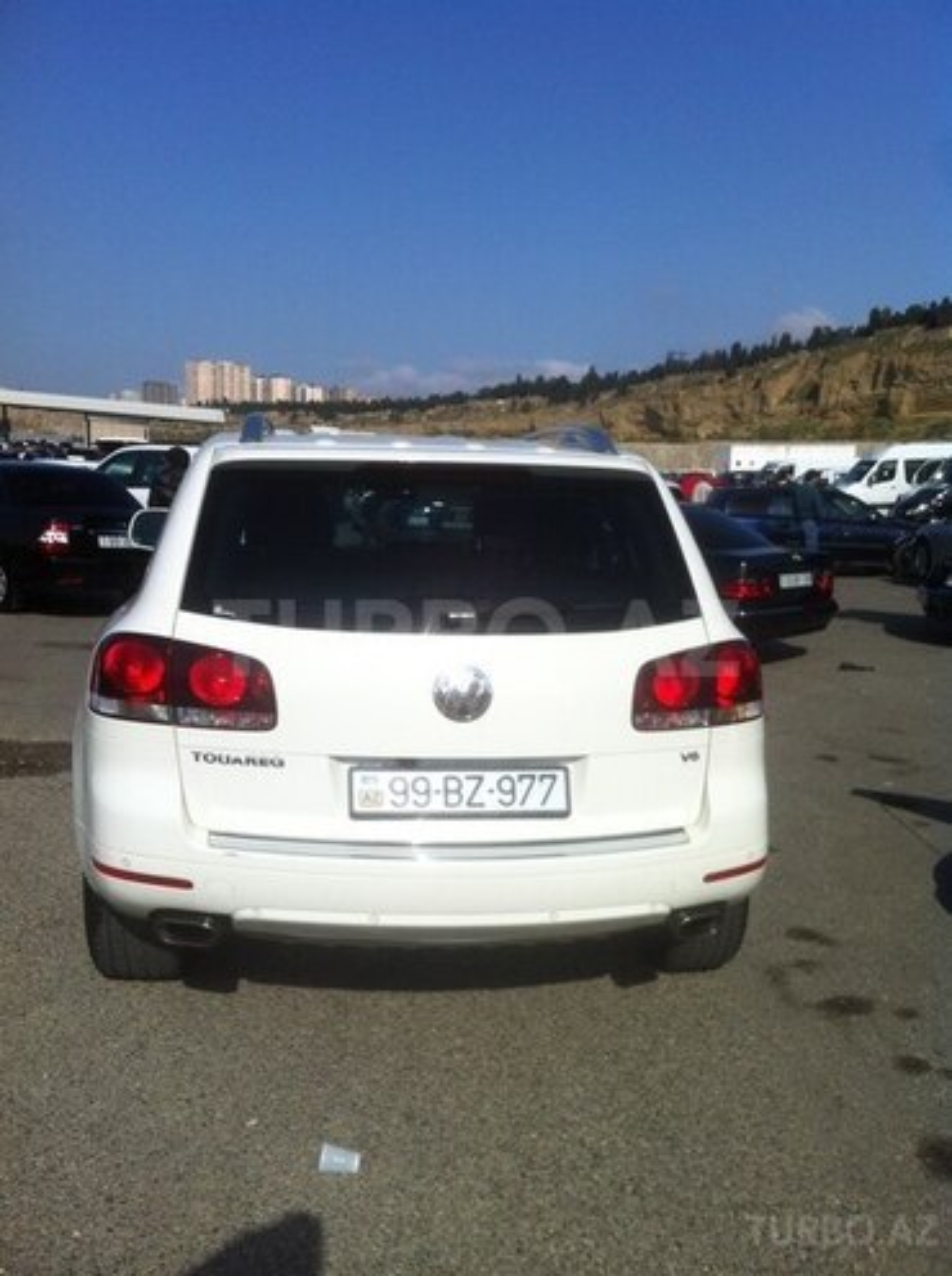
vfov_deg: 52.7
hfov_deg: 40.6
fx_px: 1288
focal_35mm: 35
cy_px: 638
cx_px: 476
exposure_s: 1/3771
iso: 80
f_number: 2.8
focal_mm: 3.85
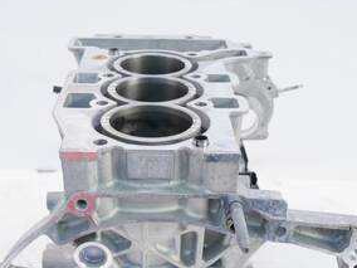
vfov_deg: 26.5
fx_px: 557
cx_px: 158
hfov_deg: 35.5
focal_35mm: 54
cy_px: 214
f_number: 3.9
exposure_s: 1/60
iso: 250
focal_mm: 16
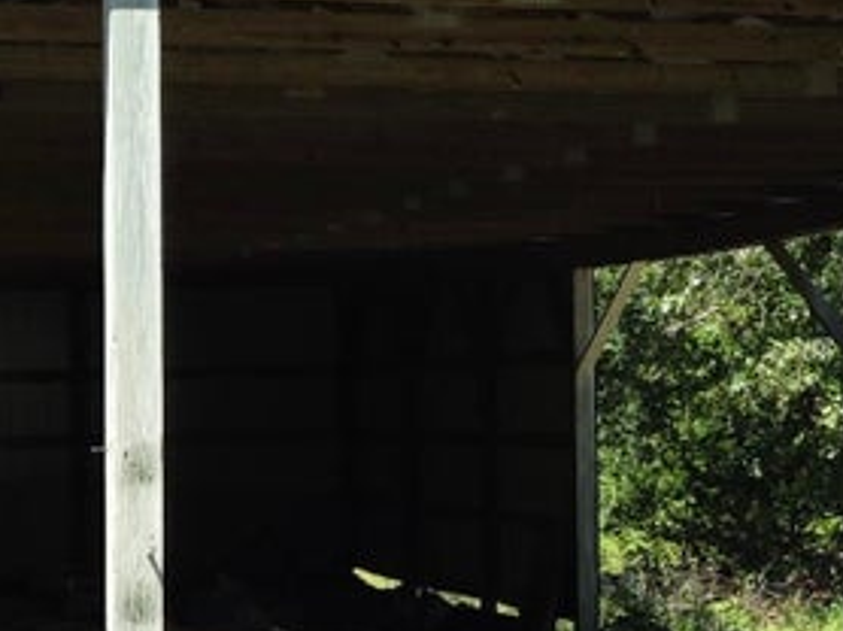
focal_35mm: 113
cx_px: 602
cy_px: 355
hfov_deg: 17.4
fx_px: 2750
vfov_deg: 13.1
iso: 80
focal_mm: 5.4
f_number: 1.8
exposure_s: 1/2921
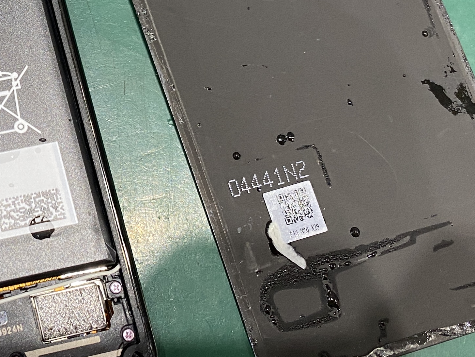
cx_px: -77
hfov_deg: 24.7
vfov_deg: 19.9
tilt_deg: -72.8
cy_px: 5
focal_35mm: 72
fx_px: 988
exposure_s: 1/50
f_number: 1.8
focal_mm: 4.25
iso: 80
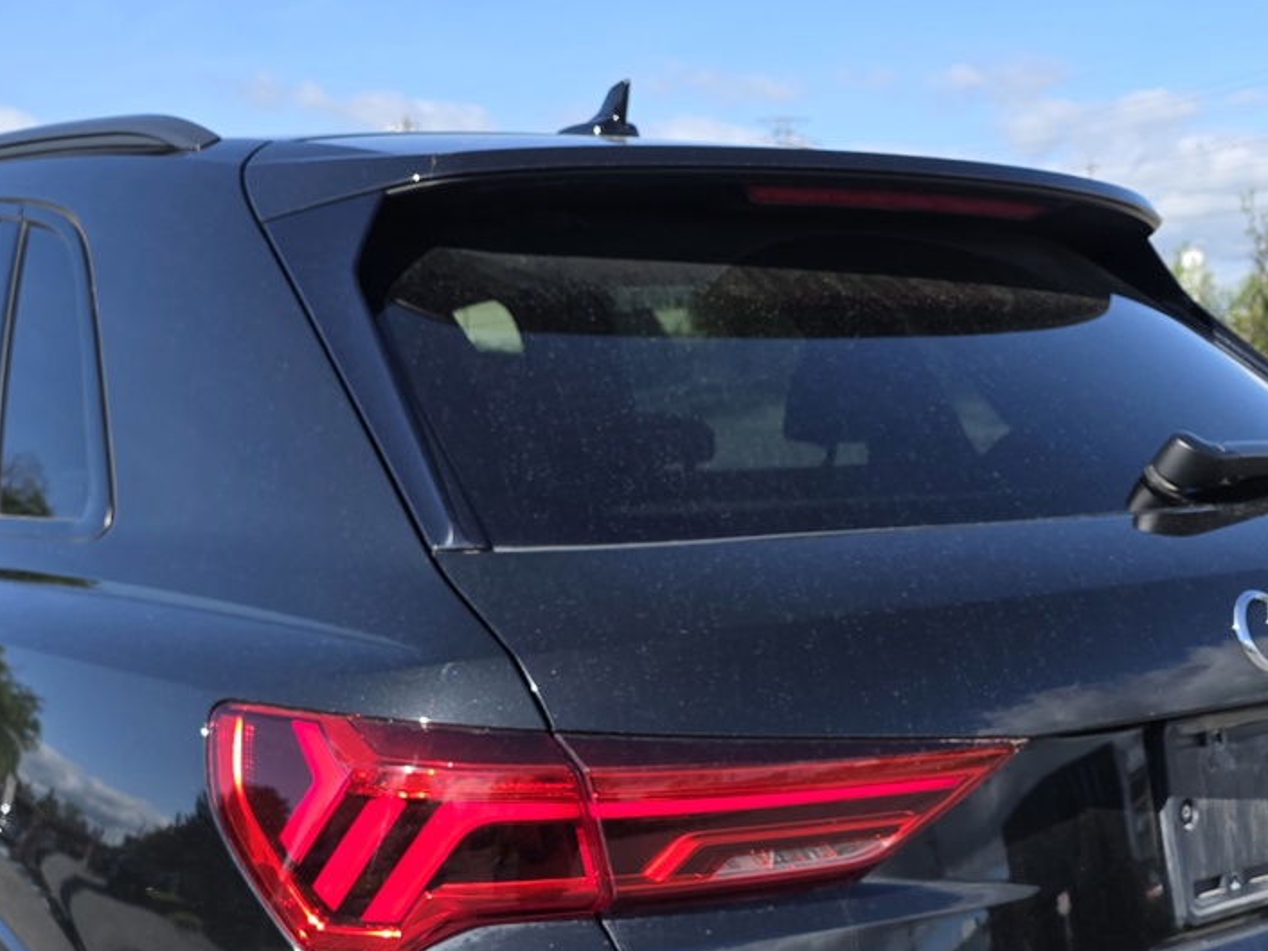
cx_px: 505
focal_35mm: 47
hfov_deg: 40.2
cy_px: 920
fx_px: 1722
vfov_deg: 29.2
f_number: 1.7
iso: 80
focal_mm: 6.3
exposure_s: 1/3143
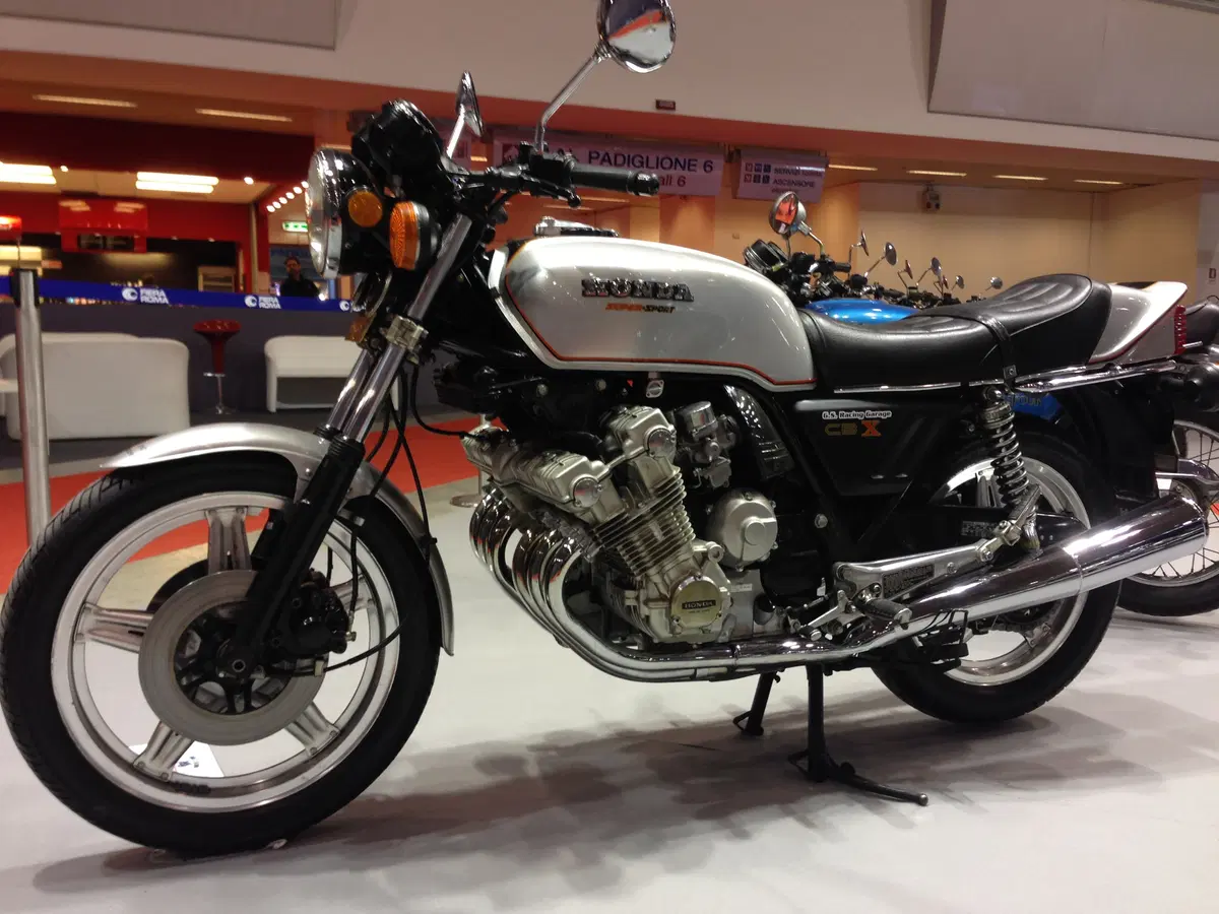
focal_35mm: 33
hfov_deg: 55.4
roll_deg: -0.5
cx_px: 610
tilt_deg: -8.7
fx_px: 1162
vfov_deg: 42.9
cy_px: 457
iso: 50
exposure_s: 1/20
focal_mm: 4.12
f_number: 2.4
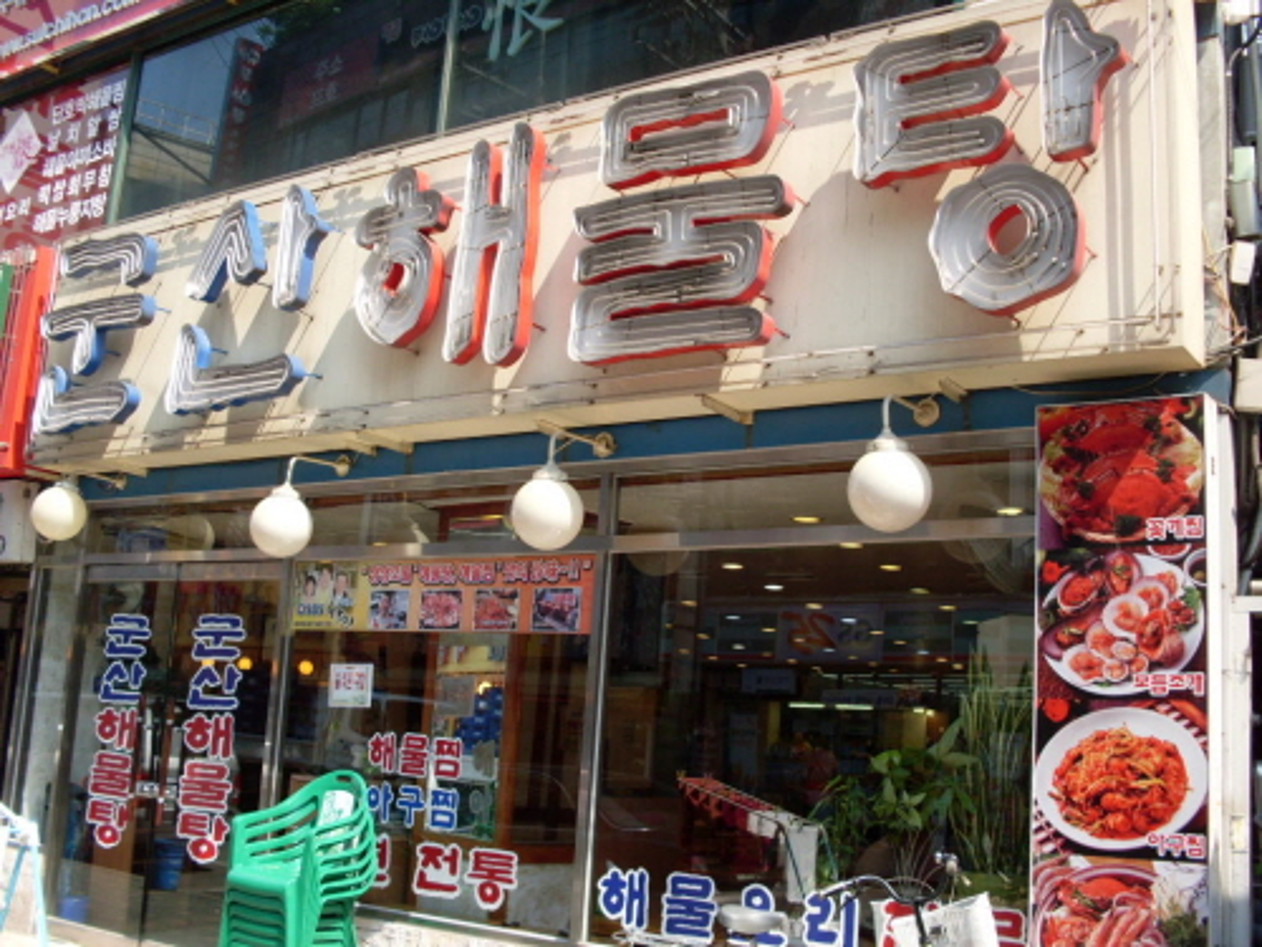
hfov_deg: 49.0
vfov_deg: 37.7
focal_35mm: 38
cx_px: 631
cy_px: 474
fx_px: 1385
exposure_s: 1/350
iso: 80
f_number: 2.8
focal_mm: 6.3
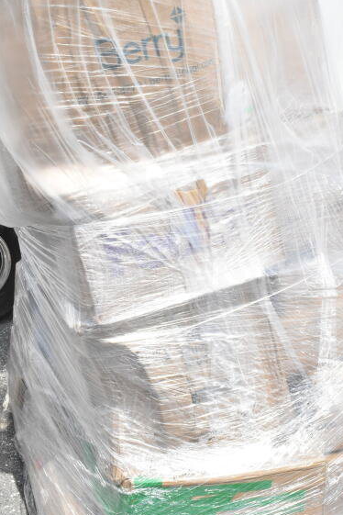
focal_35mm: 44
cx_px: 205
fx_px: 629
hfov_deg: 30.4
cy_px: 219
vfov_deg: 44.4
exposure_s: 1/1000
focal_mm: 18
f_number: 16
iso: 1600
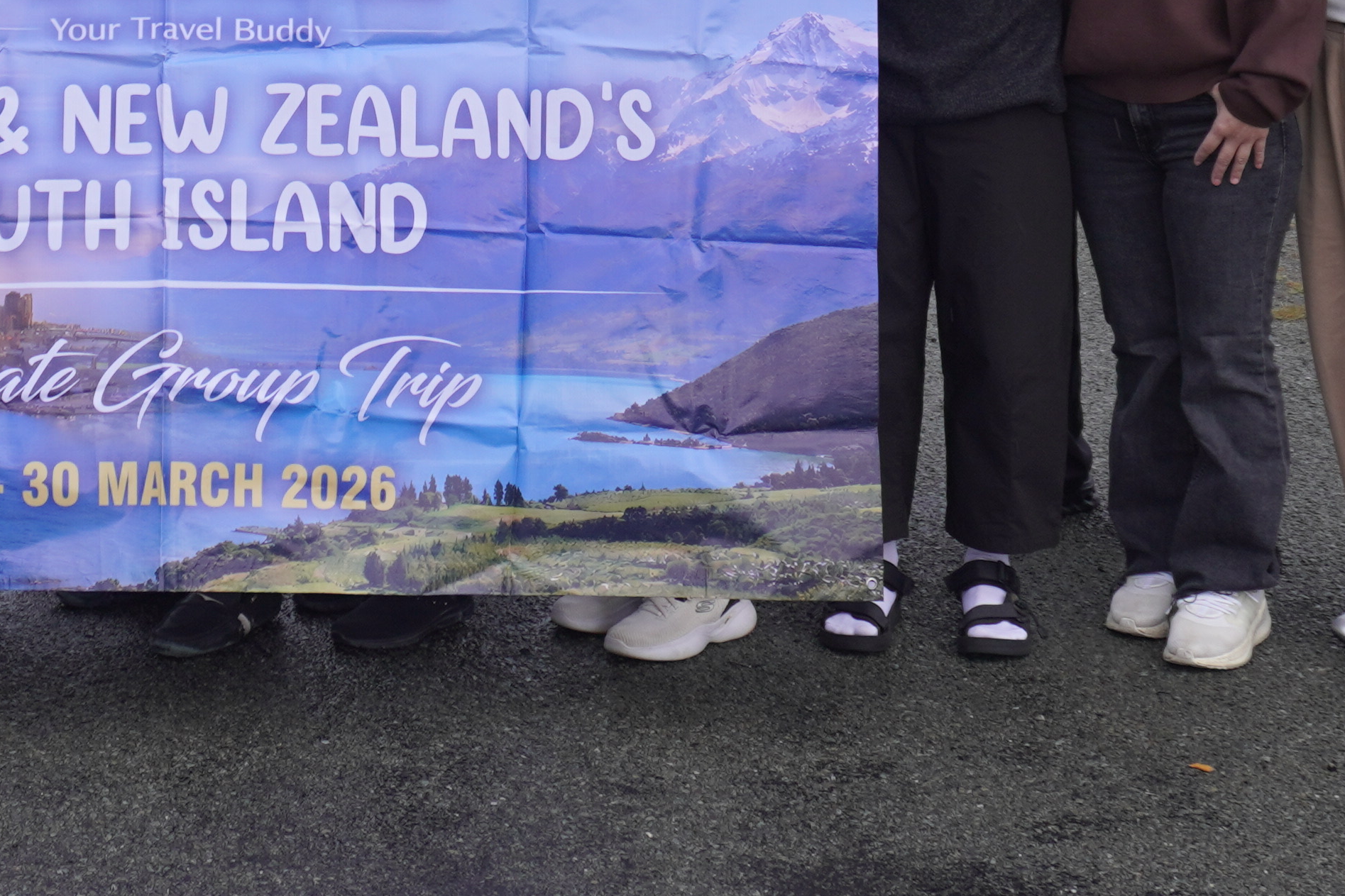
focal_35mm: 95
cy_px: -400
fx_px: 3549
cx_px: 214
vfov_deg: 13.6
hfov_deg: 21.1
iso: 100
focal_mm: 20
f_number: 4
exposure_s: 1/250
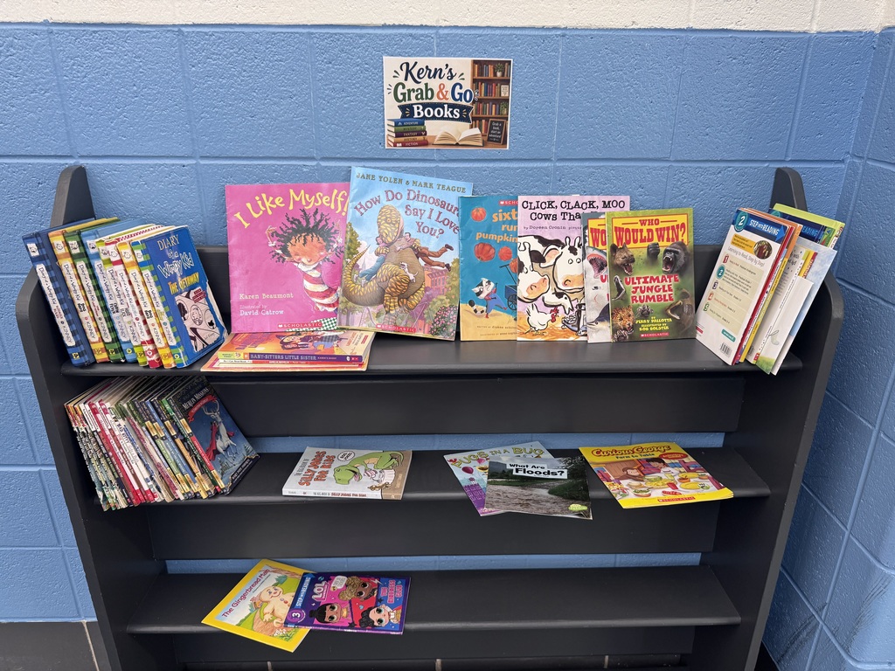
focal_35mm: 24
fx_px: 621
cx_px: 448
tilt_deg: -23.0
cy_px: 336
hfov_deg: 71.6
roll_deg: -0.5
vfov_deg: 56.8
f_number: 1.78
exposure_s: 1/60
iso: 125
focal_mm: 6.76
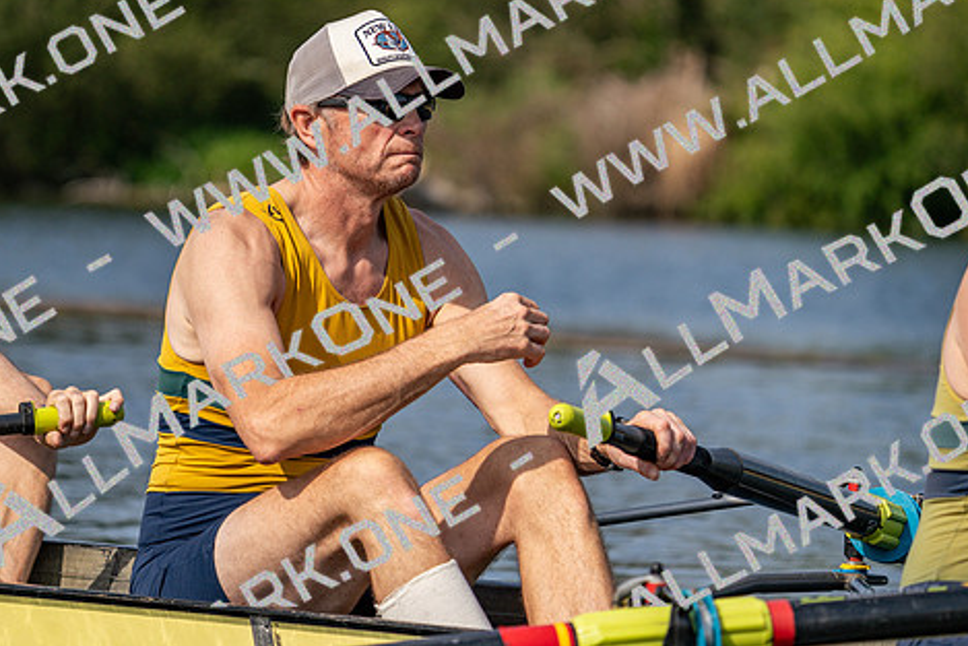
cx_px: 400
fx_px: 8311
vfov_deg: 4.5
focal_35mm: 309
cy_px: 253
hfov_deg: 6.7
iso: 200
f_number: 5.6
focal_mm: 250
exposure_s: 1/1600
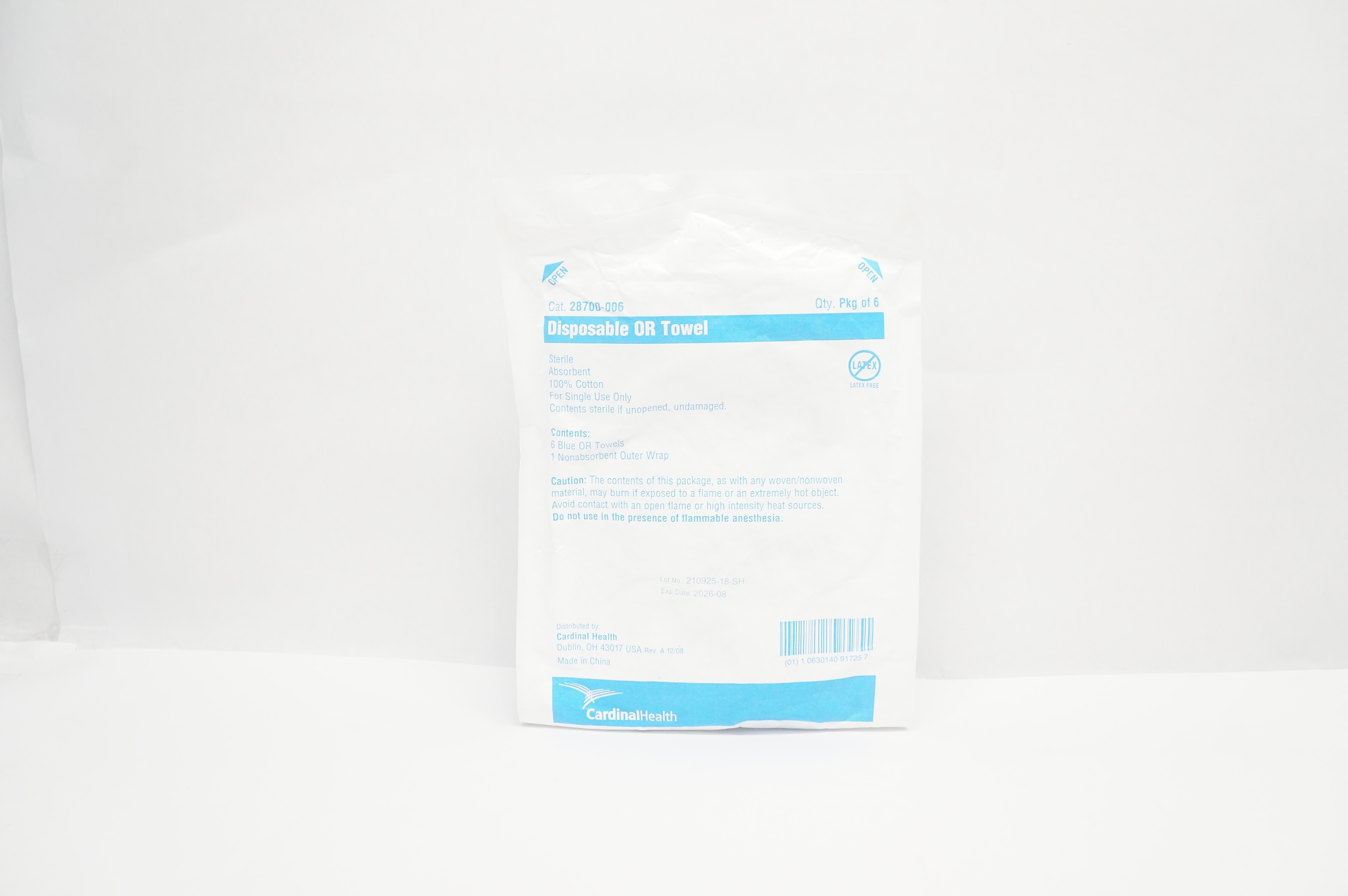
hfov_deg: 67.4
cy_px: 448
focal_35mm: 27
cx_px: 674
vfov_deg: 47.8
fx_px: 1010
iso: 800
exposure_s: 1/60
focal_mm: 18
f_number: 6.3
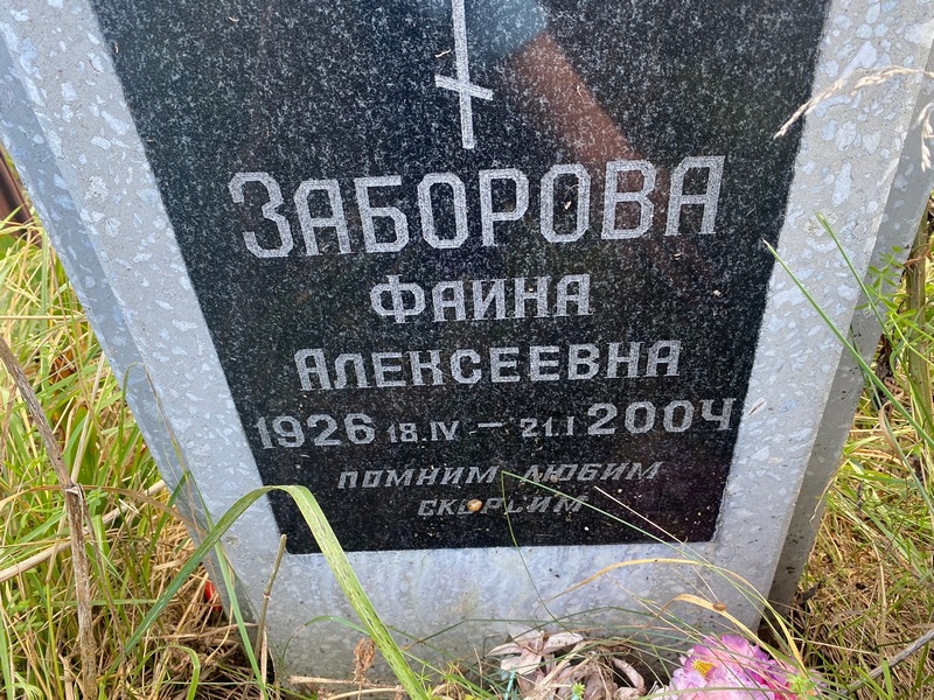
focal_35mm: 26
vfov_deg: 53.1
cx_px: 467
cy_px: 350
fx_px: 702
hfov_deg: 67.3
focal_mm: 4.25
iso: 64
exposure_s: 1/121
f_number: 1.8
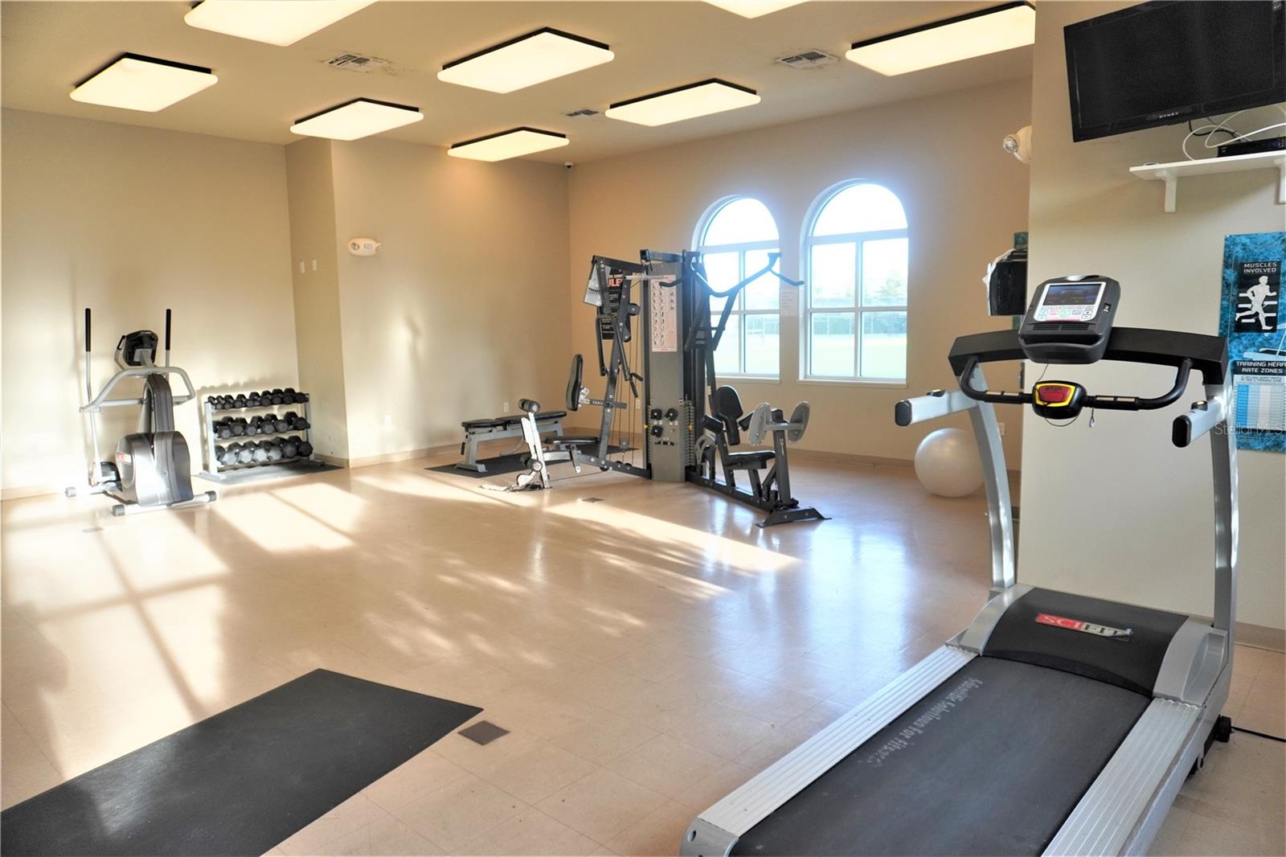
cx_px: 643
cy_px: 428
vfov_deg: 53.1
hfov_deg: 73.8
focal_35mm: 24
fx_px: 857
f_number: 4
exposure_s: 1/160
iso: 400
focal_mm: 16
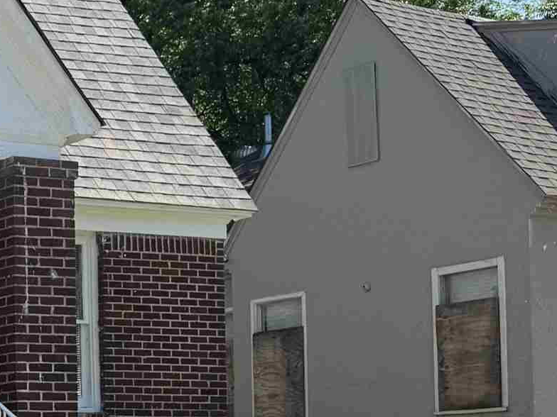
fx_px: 1513
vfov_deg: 15.3
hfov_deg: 17.9
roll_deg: +1.1
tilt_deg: +1.4
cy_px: 452
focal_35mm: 94
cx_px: -351
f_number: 1.78
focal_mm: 6.76
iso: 80
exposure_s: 1/3096
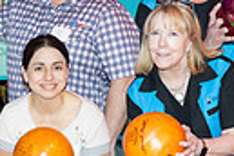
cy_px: 141
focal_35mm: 137
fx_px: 890
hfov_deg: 14.6
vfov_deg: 10.0
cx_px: -24
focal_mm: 30.5
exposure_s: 1/60
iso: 1600
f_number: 5.6
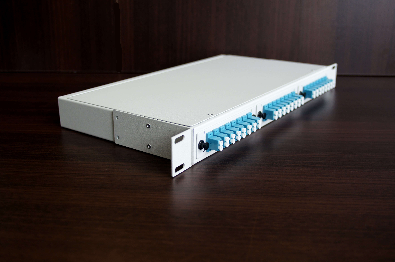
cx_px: 198
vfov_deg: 34.1
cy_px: 131
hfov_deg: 49.6
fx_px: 427
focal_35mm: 39
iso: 200
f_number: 4
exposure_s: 1/50
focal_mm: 26
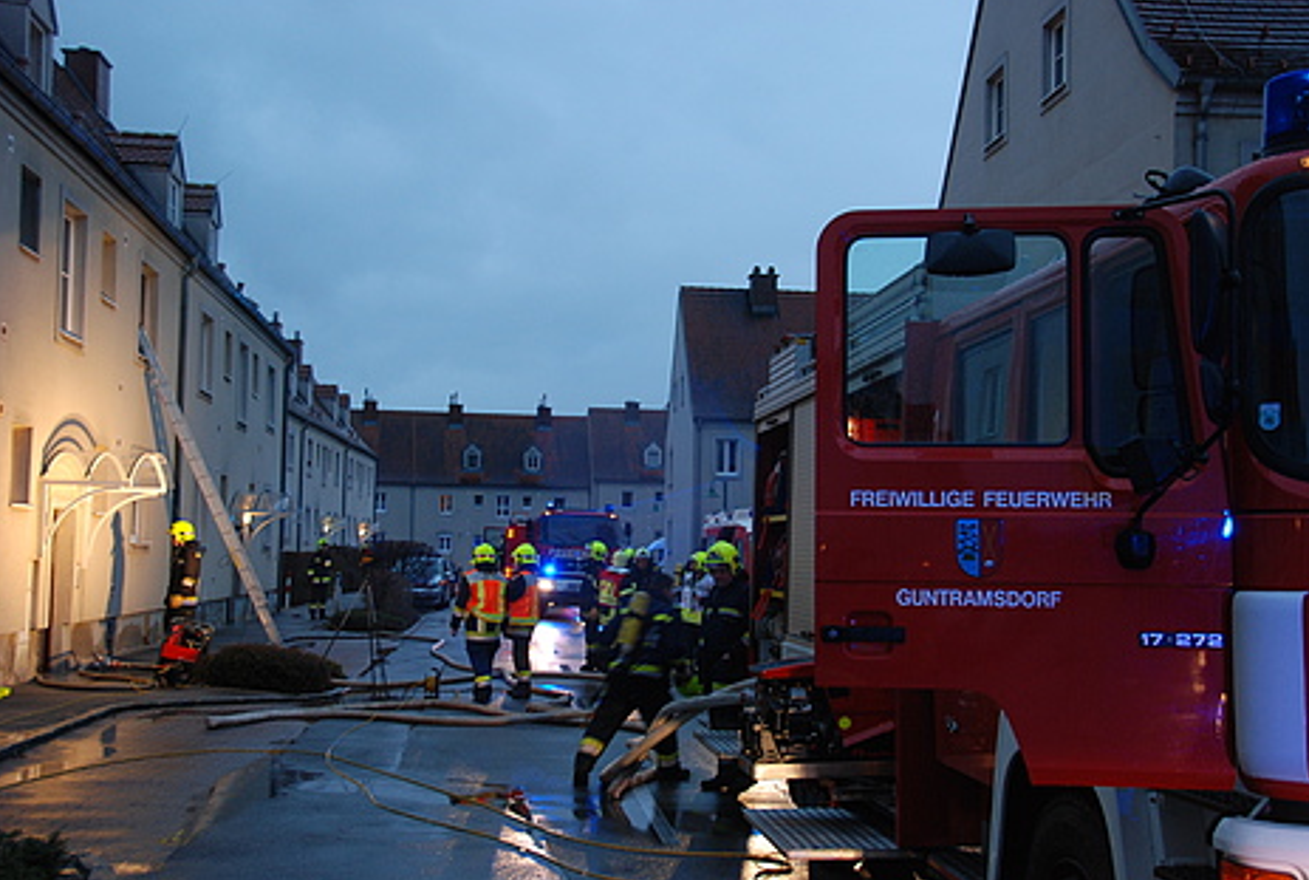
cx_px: 663
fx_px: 1458
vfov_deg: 33.6
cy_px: 434
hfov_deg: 48.4
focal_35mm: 40
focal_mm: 26
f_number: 4
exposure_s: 1/30
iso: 400
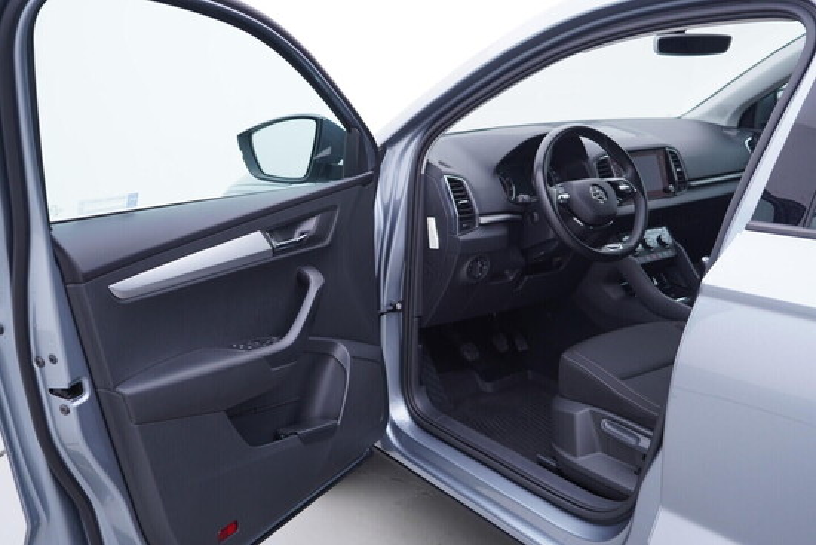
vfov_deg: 36.9
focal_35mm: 36
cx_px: 408
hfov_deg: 53.1
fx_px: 816
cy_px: 272
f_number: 3.2
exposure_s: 1/40
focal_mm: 24
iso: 125
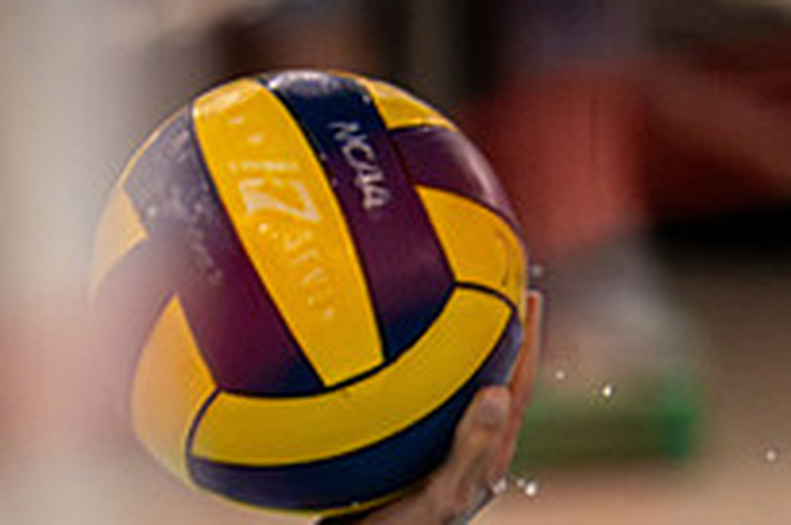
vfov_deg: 1.2
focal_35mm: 1156
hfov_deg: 1.8
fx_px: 25360
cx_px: 537
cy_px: 717
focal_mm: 280
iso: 9000
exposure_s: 1/1000
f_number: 4
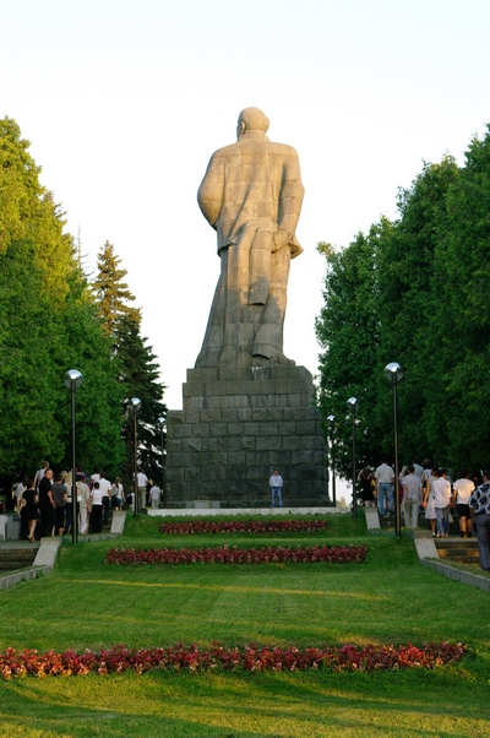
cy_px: 369
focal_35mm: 82
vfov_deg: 24.8
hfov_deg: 16.6
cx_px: 245
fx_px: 1678
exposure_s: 1/320
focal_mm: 55
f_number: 4.5
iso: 640
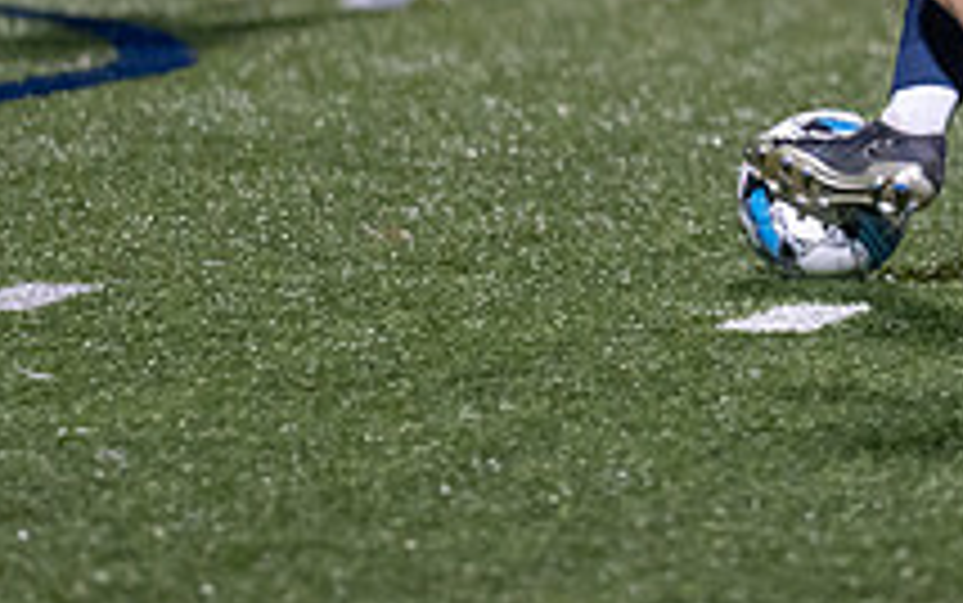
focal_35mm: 777
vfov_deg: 1.7
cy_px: -139
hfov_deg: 2.7
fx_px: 20403
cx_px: 1157
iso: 2500
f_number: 2.8
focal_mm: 200
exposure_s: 1/1000
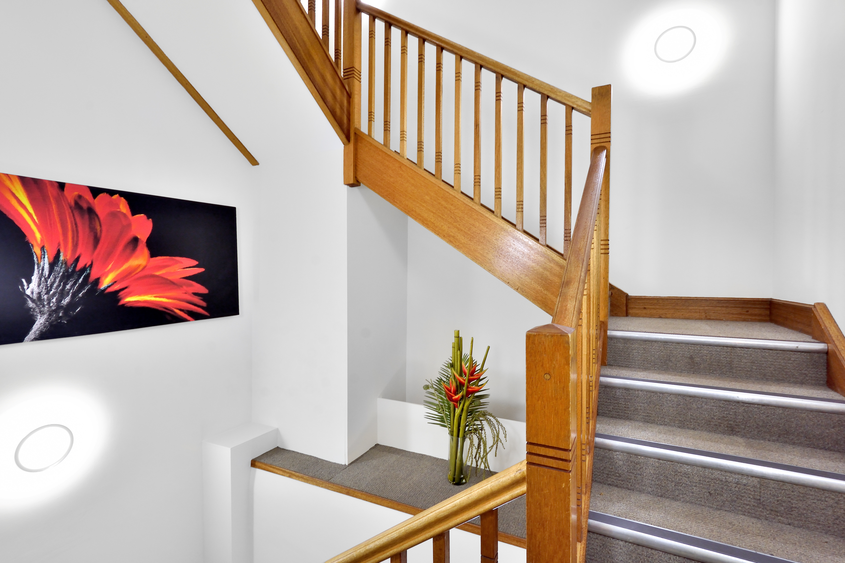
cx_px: 422
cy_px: 282
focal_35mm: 16
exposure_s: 1/6
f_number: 9
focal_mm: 10.5
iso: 200
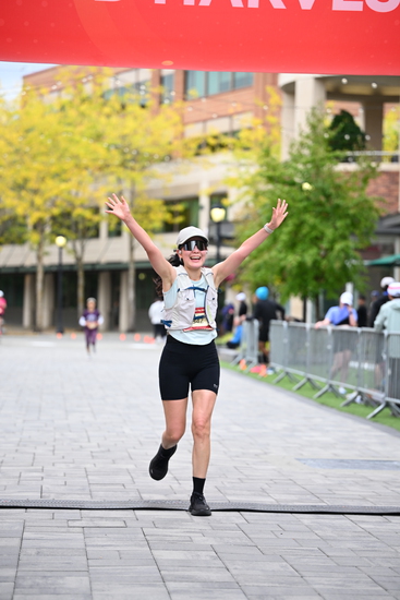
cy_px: 300
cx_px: 200
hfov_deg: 13.4
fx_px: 1699
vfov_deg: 20.0
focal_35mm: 102
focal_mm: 102
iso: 640
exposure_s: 1/2000
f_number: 2.8
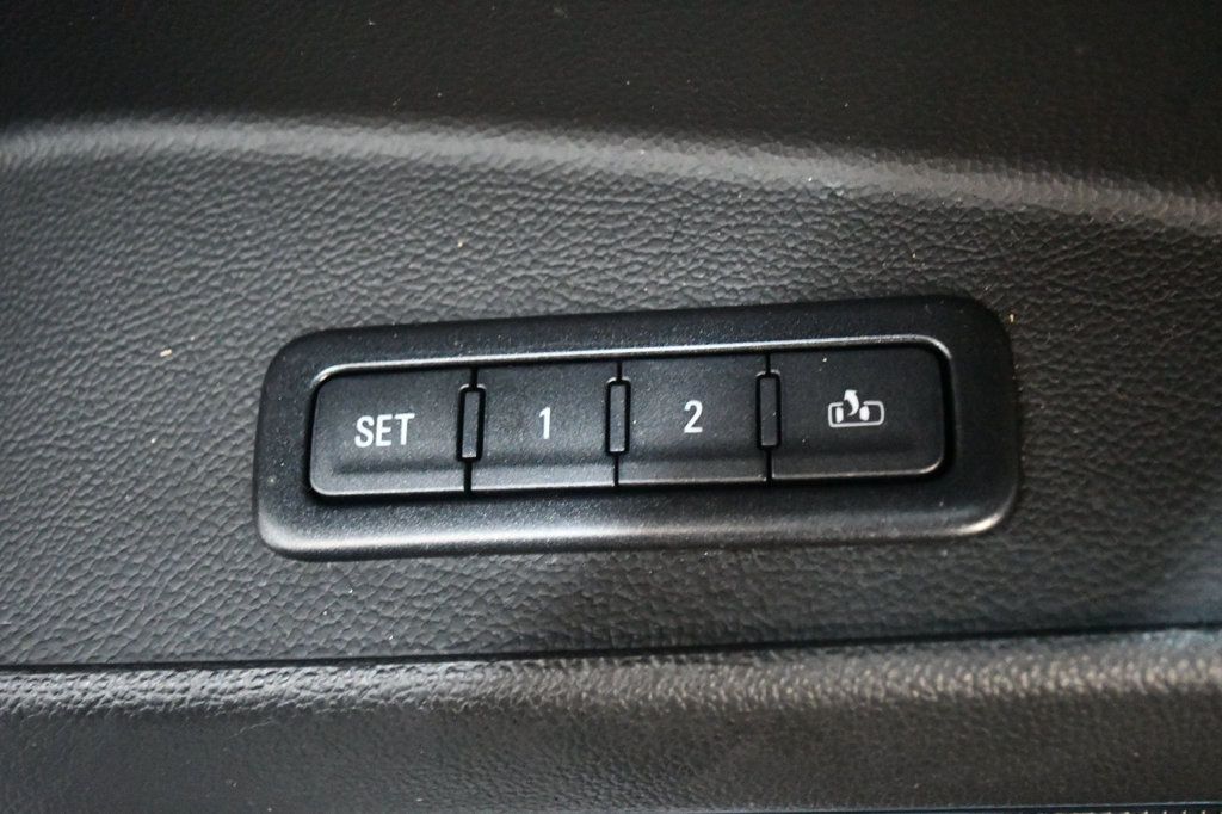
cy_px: 407
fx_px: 1764
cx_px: 611
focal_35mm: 52
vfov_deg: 26.0
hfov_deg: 38.2
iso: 12800
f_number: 5
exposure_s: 1/50
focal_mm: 35
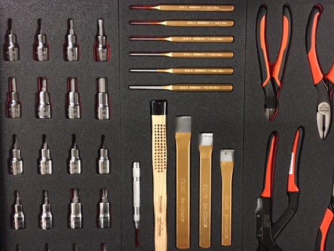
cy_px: 134
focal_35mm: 33
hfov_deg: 55.3
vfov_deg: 42.9
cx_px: 179
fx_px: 319
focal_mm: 4.15
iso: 200
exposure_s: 1/17
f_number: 2.2
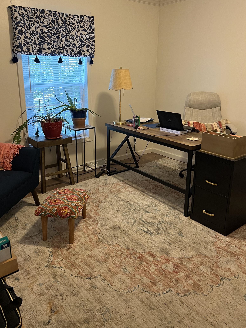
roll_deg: -0.8
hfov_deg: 48.2
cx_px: 117
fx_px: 275
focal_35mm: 29
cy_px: 146
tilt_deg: -16.1
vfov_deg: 61.5
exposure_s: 1/60
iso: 320
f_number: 1.5
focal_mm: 5.7
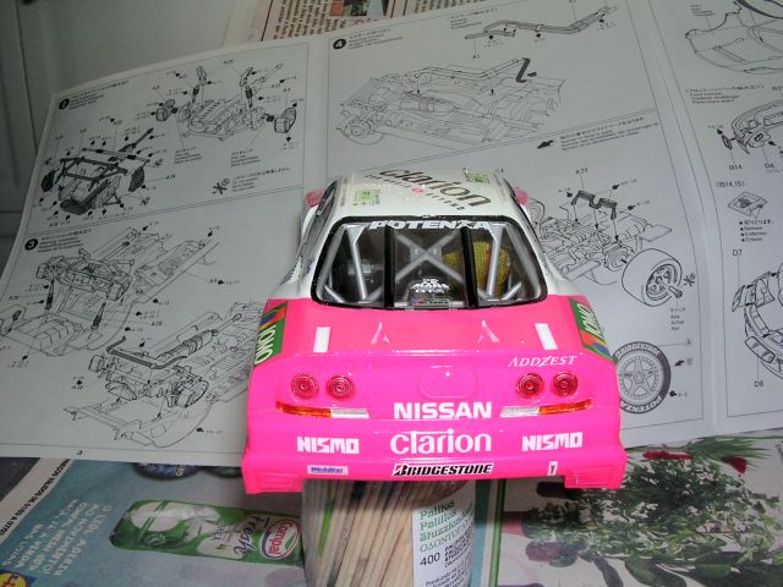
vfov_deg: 37.7
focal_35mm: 38
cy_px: 294
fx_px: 860
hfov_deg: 49.0
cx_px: 392
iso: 100
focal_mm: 5.8
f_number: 5.6
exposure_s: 1/60.1
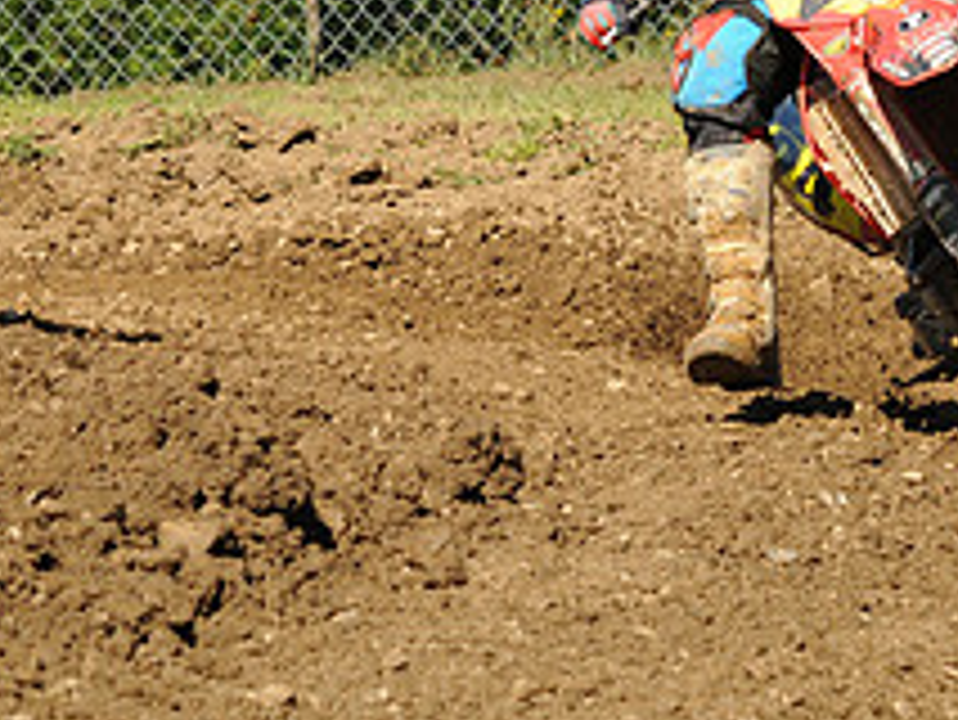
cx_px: 1097
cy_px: -29
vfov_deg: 4.5
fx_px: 9229
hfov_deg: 5.9
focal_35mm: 333
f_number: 7.1
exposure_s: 1/1000
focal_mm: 85
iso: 400
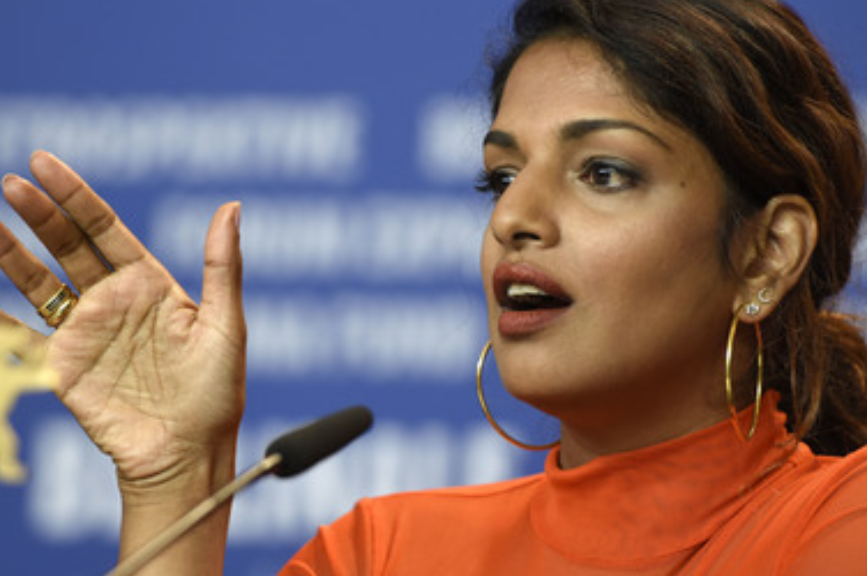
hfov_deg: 5.7
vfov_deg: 3.8
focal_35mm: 360
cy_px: 258
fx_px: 8662
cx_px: 419
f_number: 2.8
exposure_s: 1/320
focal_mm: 200
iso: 640
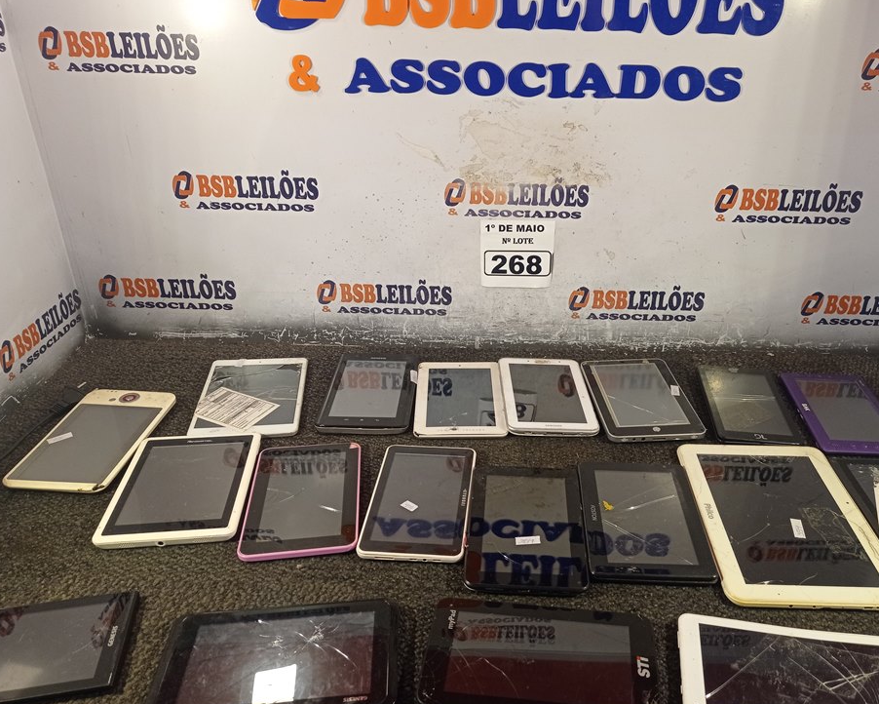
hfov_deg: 57.0
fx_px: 807
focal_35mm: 31
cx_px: 490
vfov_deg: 47.1
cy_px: 369
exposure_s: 1/120
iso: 168
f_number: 1.79
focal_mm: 4.7
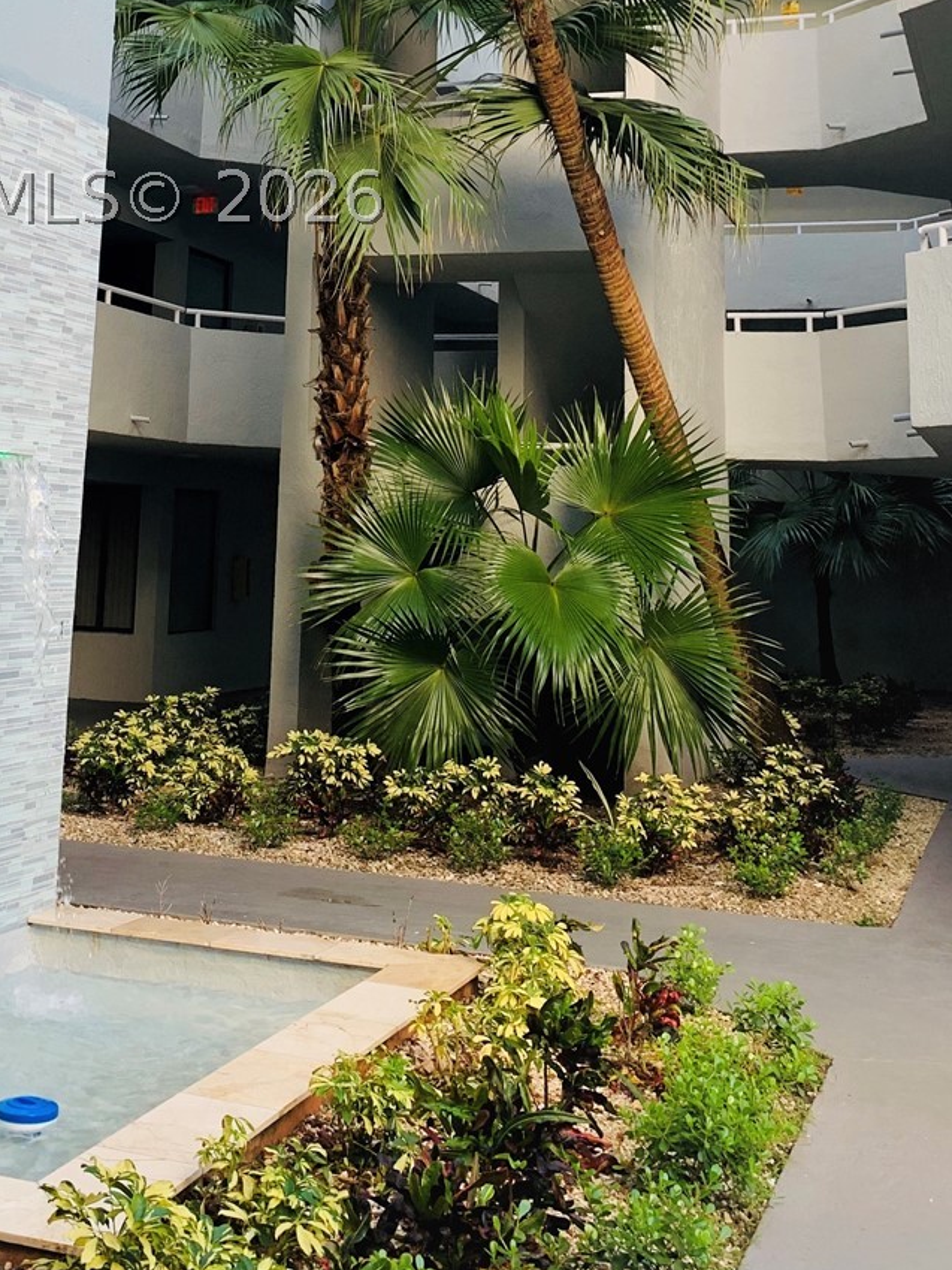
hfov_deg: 29.4
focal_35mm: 49
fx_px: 1796
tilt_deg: +11.4
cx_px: 296
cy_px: 197
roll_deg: -1.8
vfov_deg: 37.1
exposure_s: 1/122
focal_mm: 4.25
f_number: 1.8
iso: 32
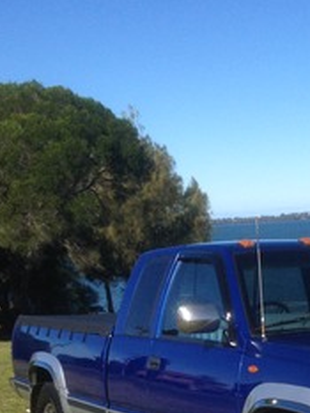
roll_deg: +2.6
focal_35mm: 90
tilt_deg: -10.7
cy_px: 461
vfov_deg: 20.7
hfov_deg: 16.1
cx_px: 299
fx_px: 1074
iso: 50
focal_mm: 4.28
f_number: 2.4
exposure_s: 1/1577
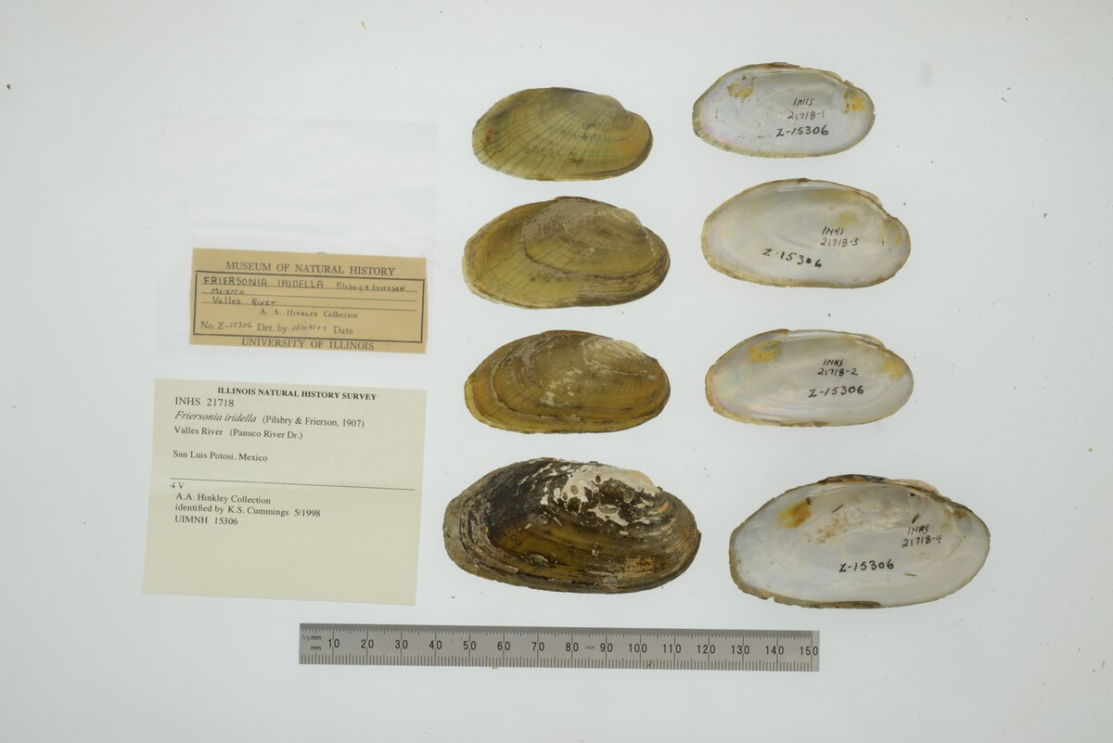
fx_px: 1856
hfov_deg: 33.4
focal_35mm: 60
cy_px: 372
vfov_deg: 22.6
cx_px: 556
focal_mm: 60
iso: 100
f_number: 32
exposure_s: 1/10
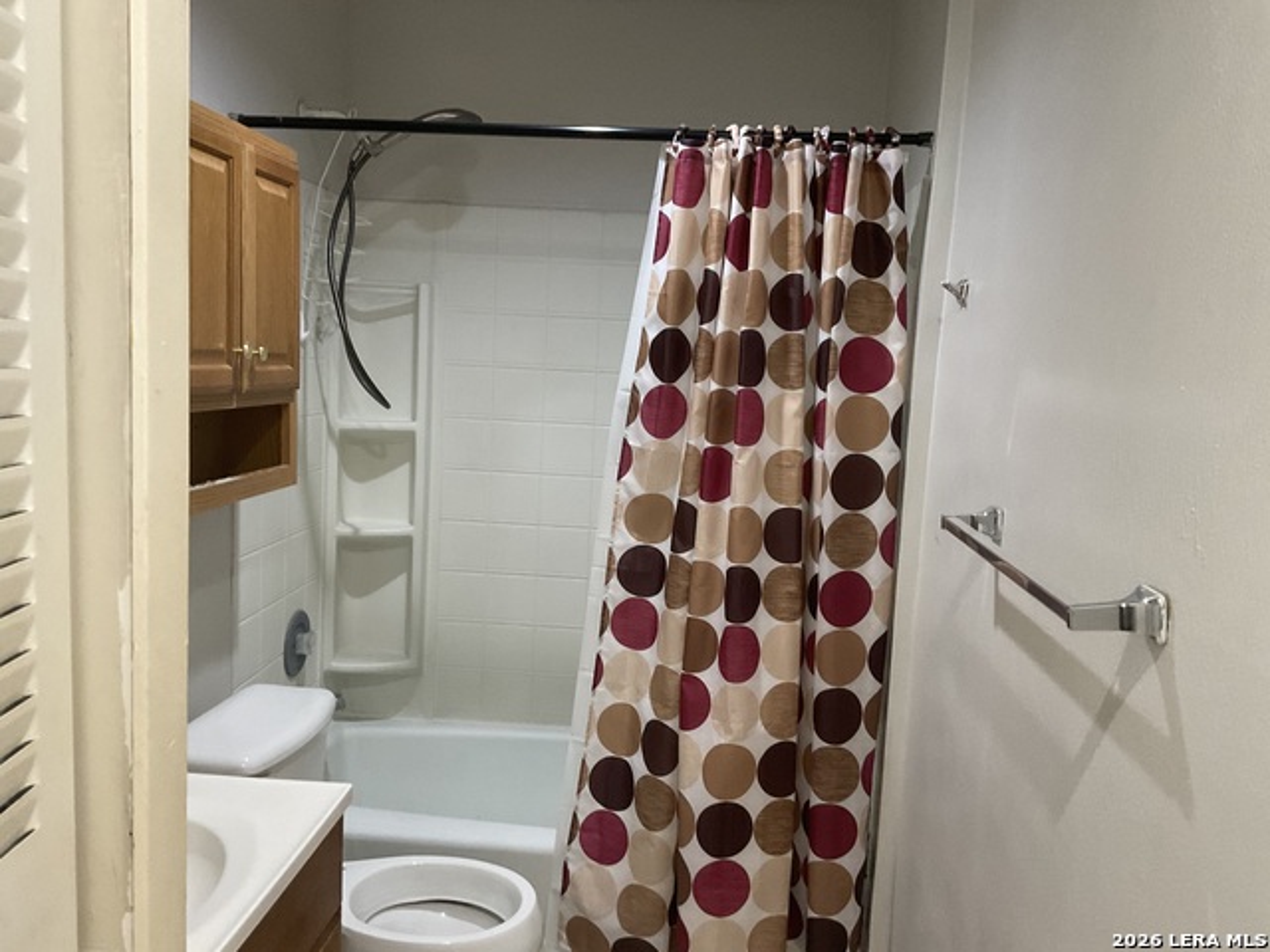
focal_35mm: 29
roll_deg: -3.3
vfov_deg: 48.2
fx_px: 1064
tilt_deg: -4.2
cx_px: 635
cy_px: 476
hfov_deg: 61.7
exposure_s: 1/60
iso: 200
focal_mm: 3
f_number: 1.8
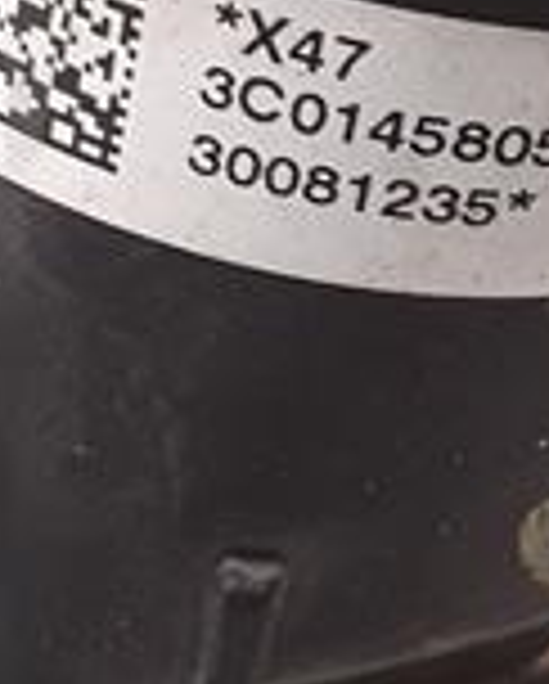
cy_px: 189
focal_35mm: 115
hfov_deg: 13.3
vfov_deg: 16.6
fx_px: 2331
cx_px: 36
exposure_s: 1/20
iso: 100
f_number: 1.9
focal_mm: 2.91
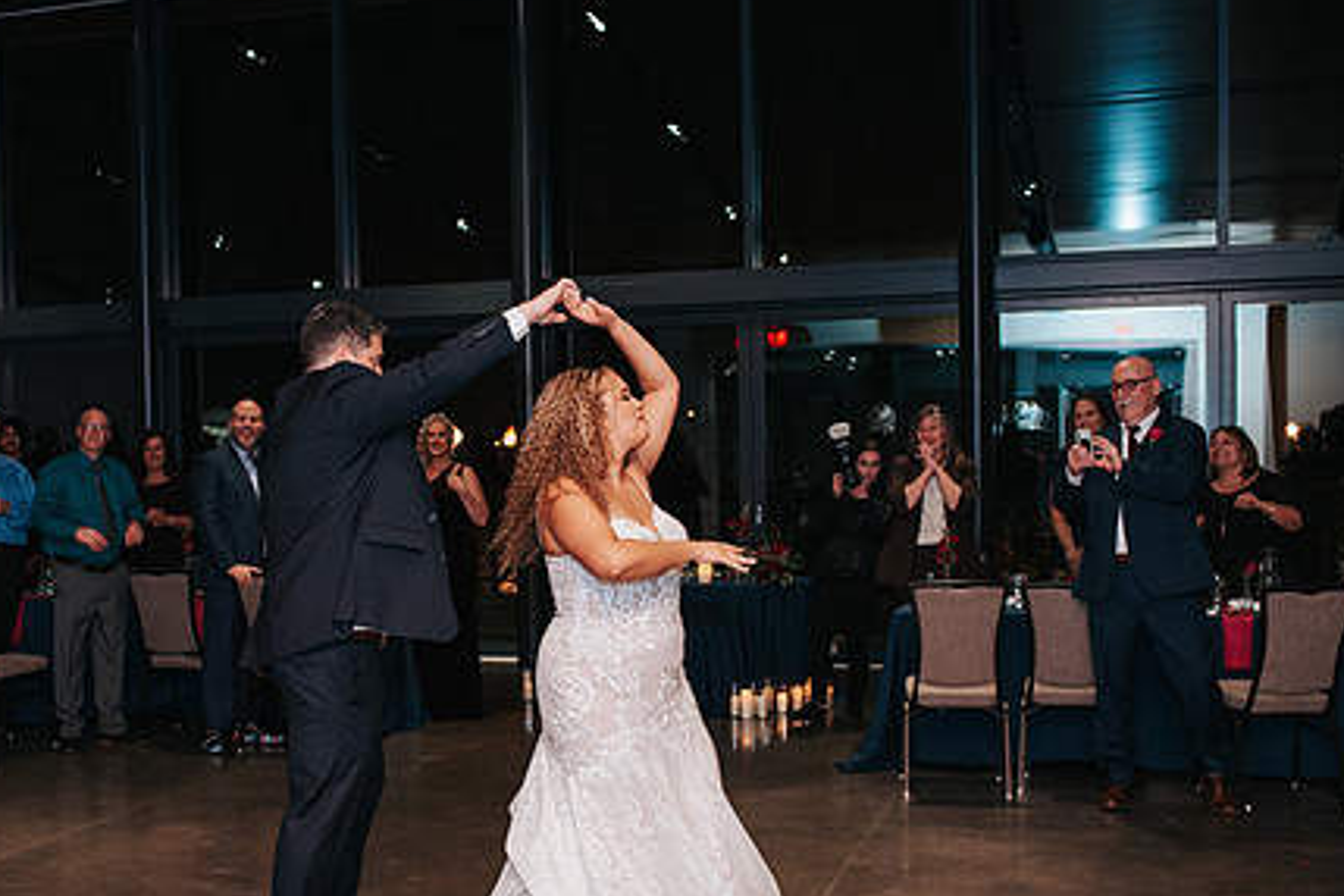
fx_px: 1867
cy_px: 556
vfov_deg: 26.9
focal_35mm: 50
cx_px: 437
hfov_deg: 39.1
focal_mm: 35
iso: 1000
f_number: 2.8
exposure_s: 1/200
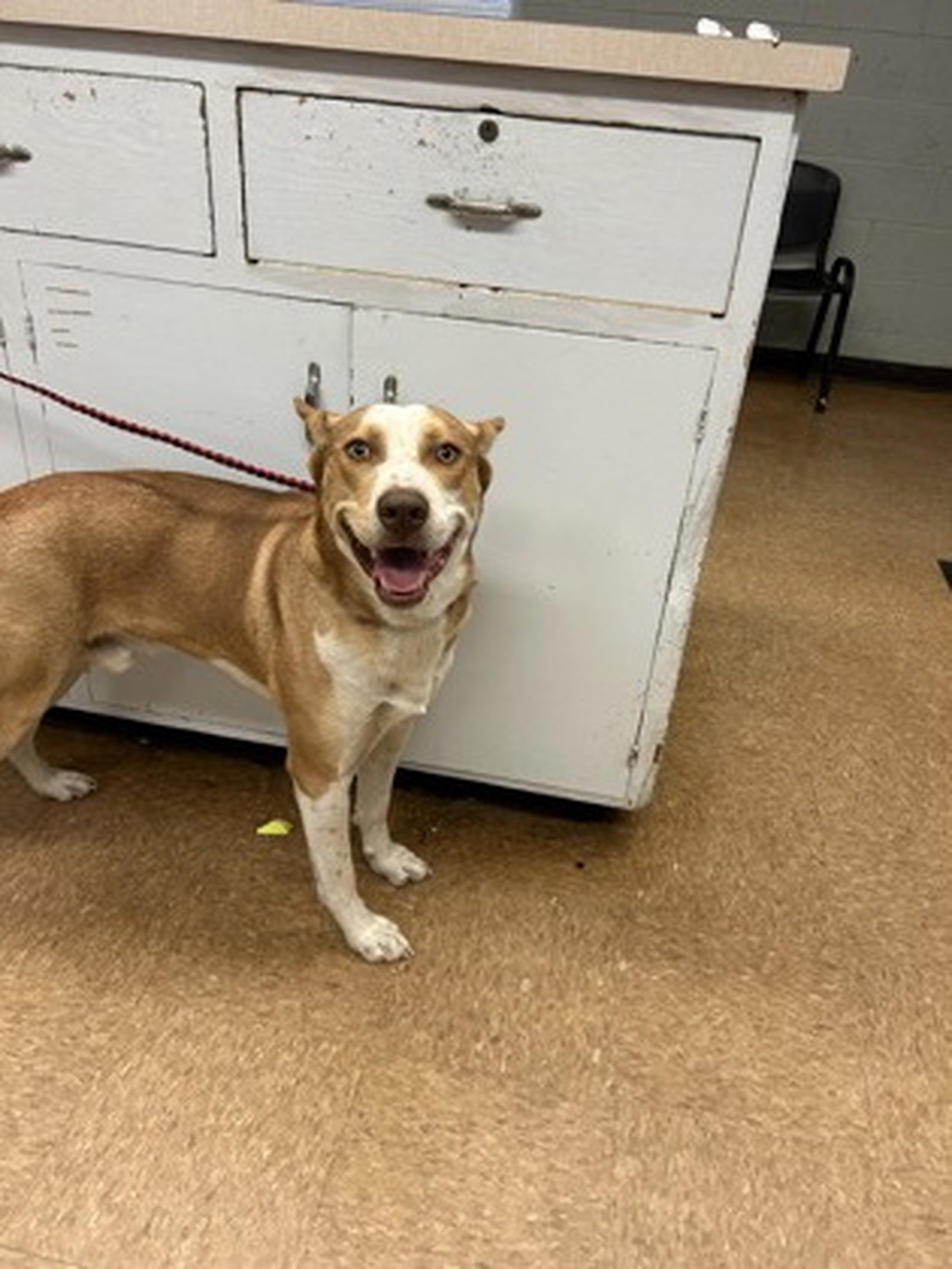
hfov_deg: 53.1
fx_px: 953
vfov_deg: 67.3
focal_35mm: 26
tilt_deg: -31.0
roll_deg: -5.8
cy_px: 634
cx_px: 476
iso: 64
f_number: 1.5
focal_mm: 5.7
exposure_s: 1/60
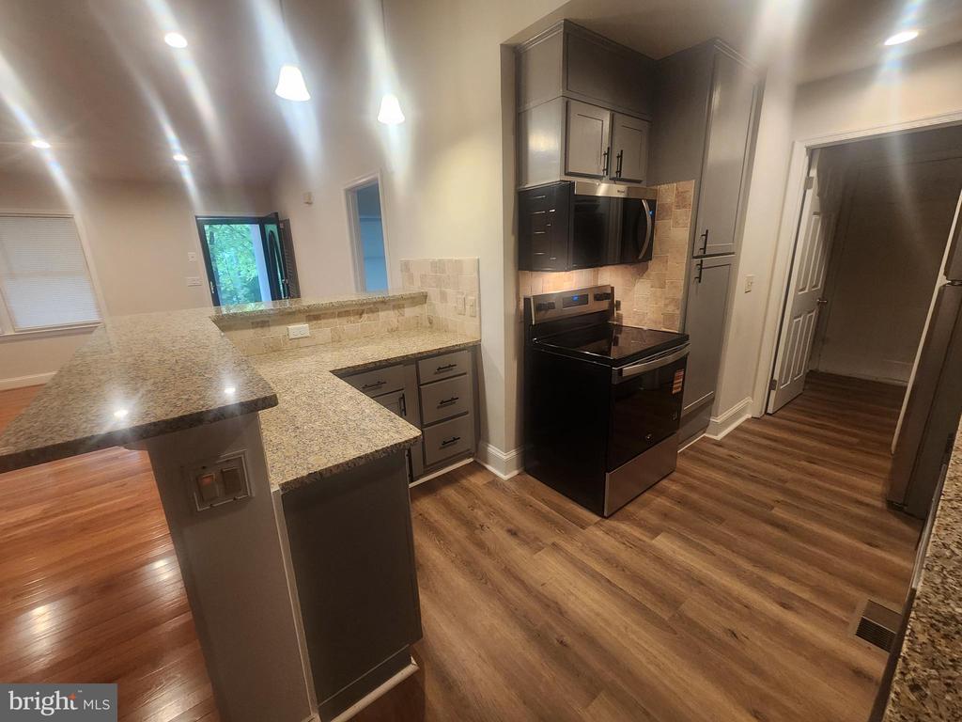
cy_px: 361
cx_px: 481
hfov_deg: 106.2
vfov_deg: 89.9
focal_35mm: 13
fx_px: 361
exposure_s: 1/60
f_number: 2.2
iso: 400
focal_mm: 2.2
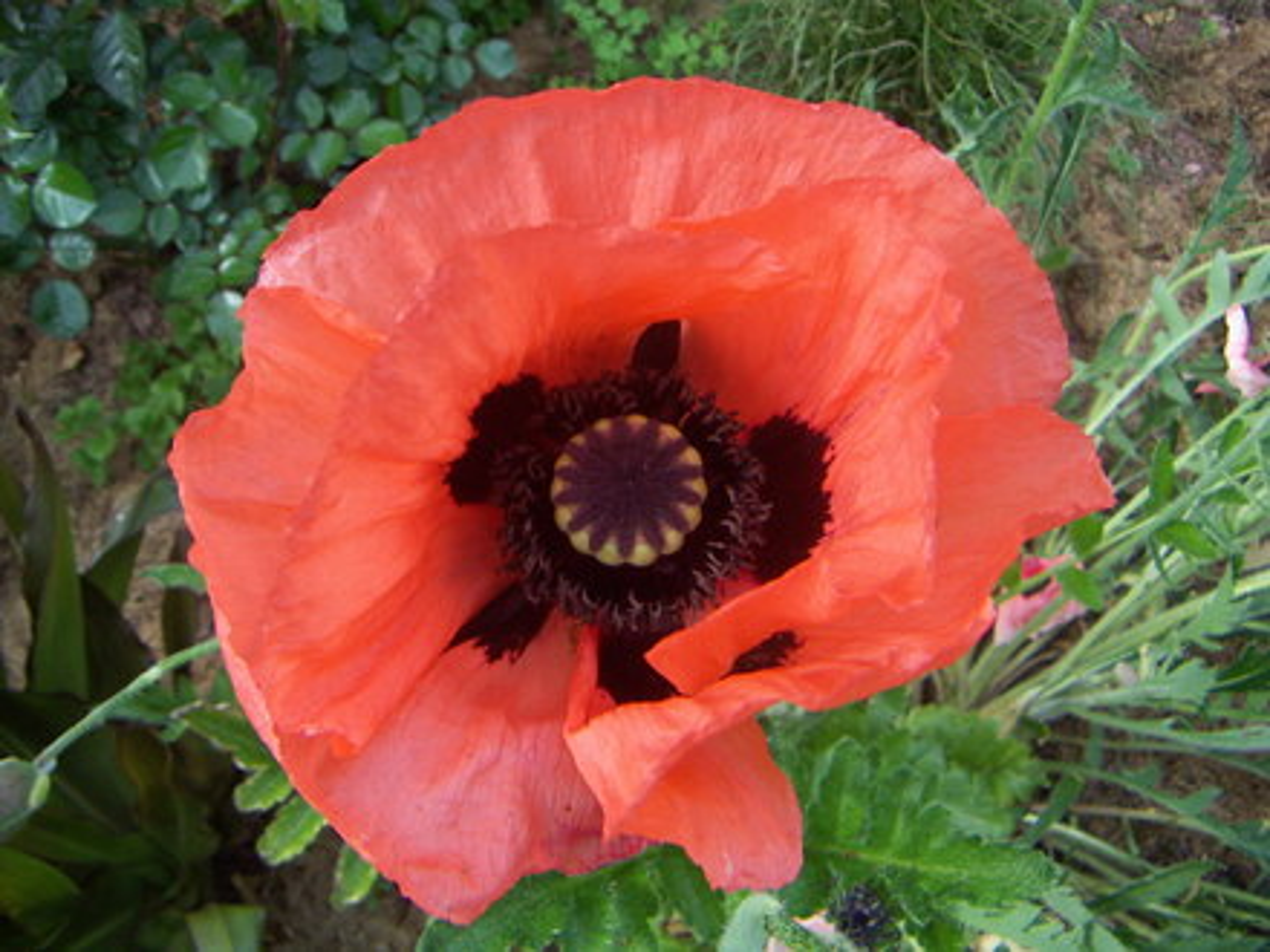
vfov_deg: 39.7
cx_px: 635
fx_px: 1321
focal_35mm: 36
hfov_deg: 51.4
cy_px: 476
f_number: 2.8
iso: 50
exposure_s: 1/160
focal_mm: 4.7
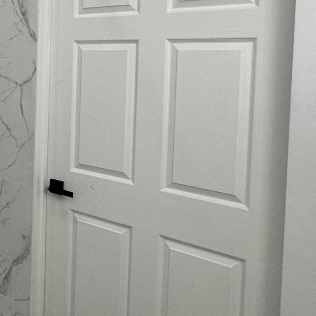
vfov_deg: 35.9
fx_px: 475
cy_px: 78
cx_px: -117
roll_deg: -0.6
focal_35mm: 46
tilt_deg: -3.1
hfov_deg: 28.5
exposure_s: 1/120
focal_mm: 2.22
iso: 100
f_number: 2.2
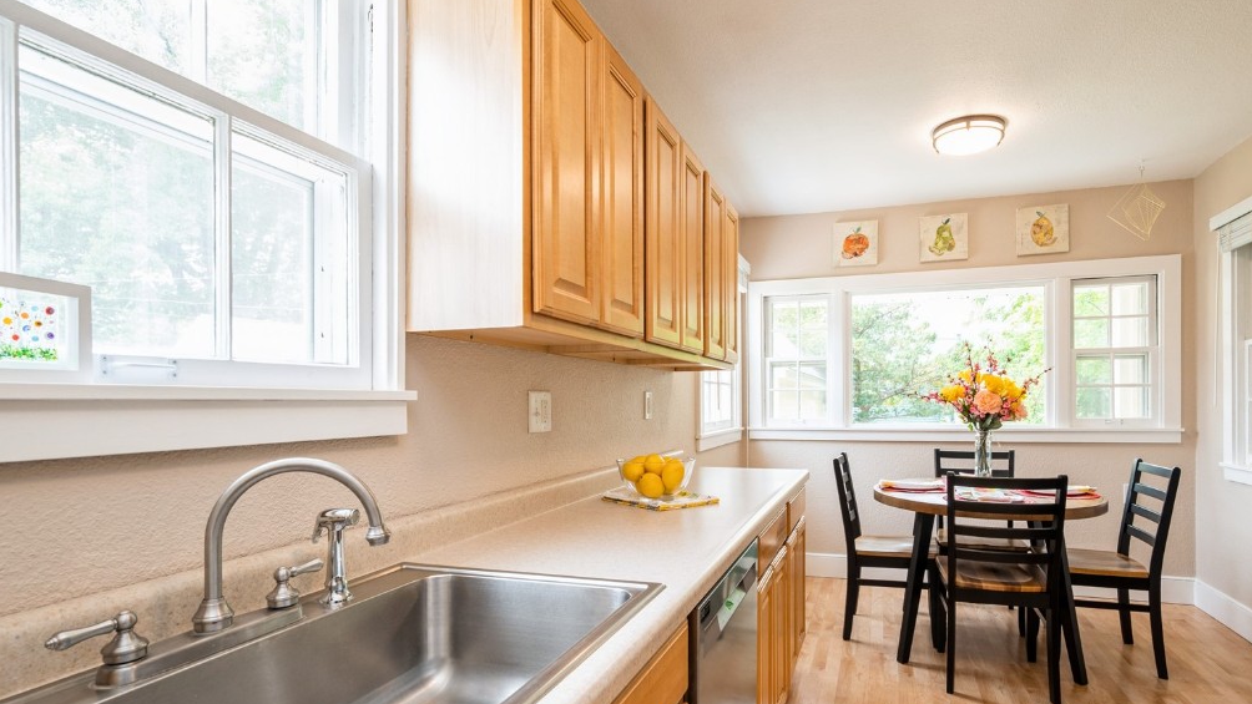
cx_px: 695
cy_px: 383
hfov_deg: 92.3
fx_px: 598
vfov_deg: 60.9
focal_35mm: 18
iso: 200
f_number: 8
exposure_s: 1/10
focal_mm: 15
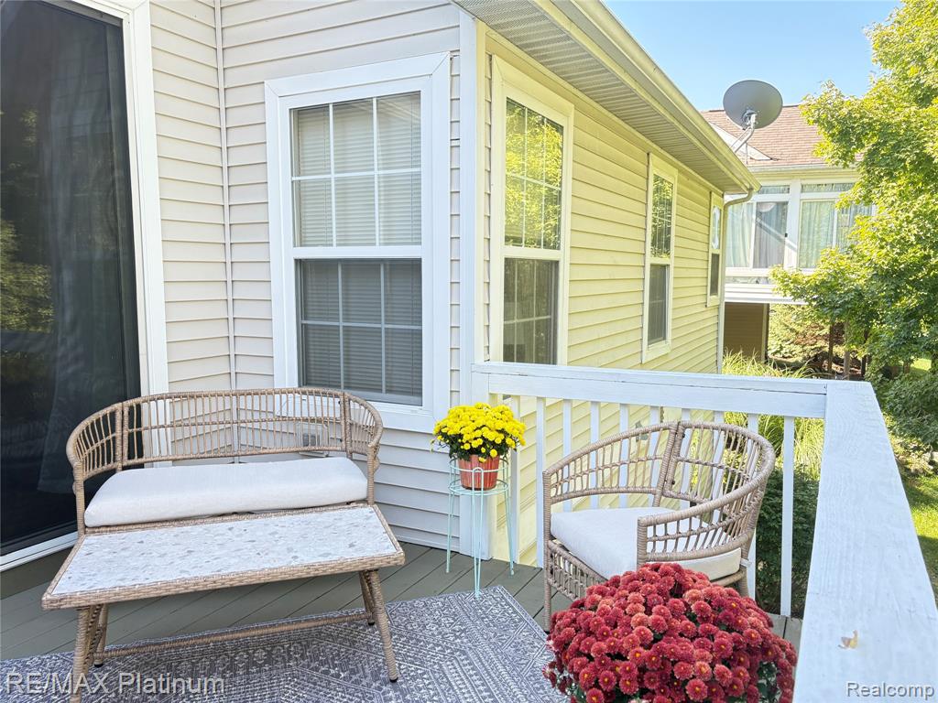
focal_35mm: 26
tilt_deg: -5.7
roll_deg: +0.0
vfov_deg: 53.1
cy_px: 352
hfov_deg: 67.3
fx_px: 705
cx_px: 469
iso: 100
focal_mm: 5.96
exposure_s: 1/239
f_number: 1.6
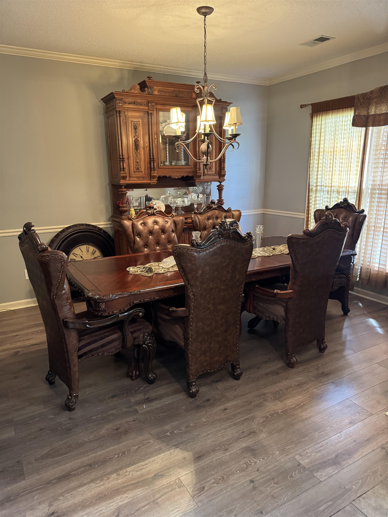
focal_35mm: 24
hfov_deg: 56.8
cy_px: 258
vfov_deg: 71.6
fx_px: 359
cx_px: 194
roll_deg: +1.4
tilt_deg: -14.5
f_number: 1.78
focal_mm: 6.76
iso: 800
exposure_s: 1/60
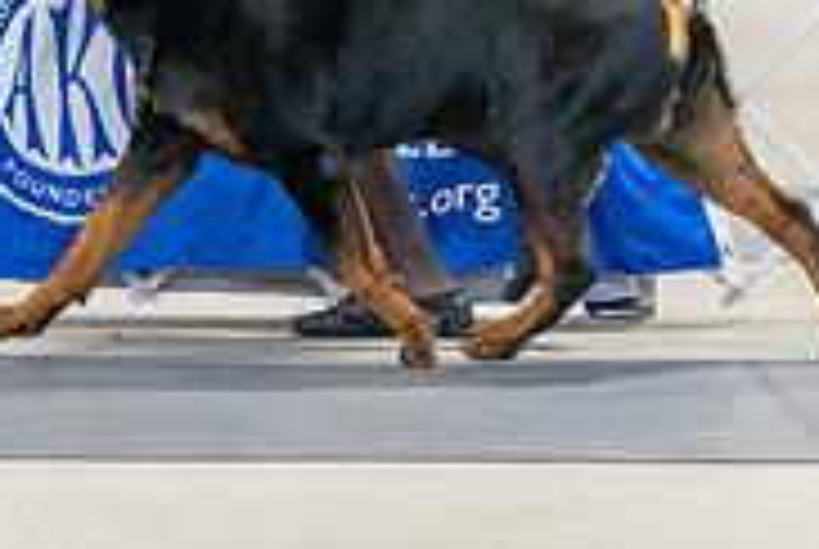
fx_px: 10140
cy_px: -209
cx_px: 202
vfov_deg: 3.1
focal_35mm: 445
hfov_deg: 4.6
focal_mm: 140
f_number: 2.8
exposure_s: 1/400
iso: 6400
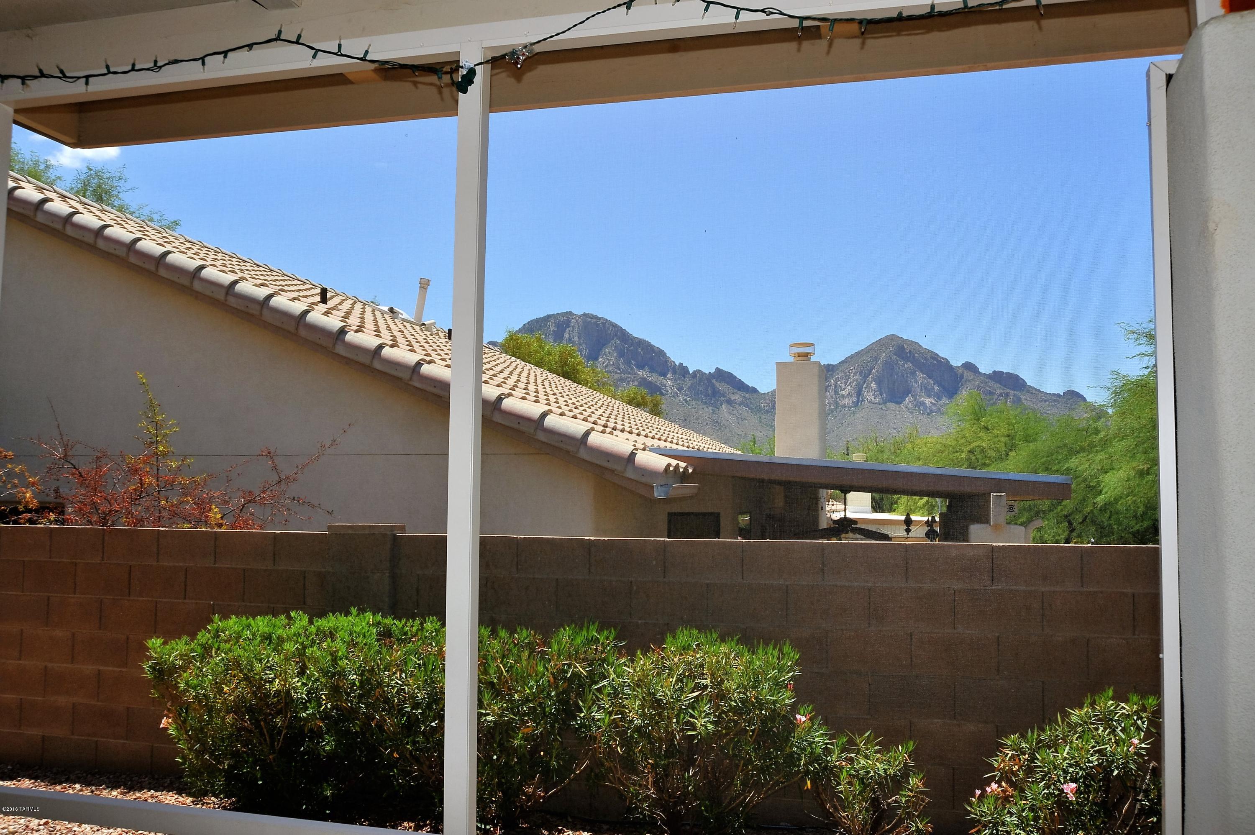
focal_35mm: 30
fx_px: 1045
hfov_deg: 62.0
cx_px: 628
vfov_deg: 43.6
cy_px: 418
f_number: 14
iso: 320
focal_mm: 30
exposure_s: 1/320
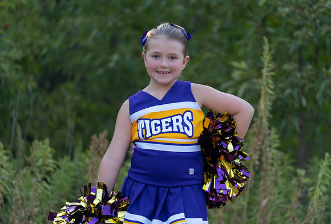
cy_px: 121
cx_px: 167
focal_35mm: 164
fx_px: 1519
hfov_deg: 12.4
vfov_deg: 8.4
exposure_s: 1/320
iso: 160
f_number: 2.8
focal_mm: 144
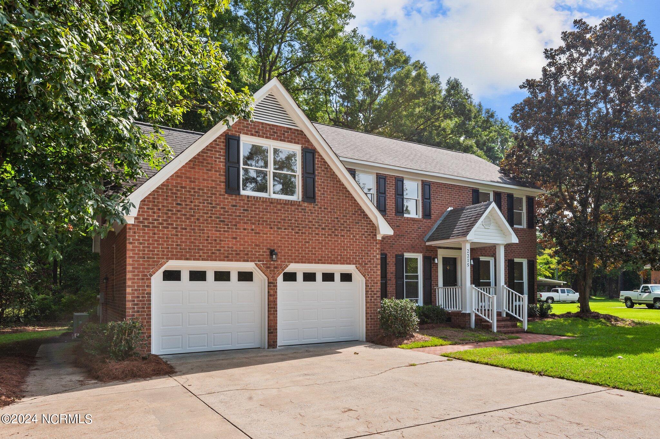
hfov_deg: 76.1
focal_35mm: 23
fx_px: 421
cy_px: 220
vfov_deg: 55.0
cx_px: 330
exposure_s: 1/400
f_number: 10
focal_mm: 23
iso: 400
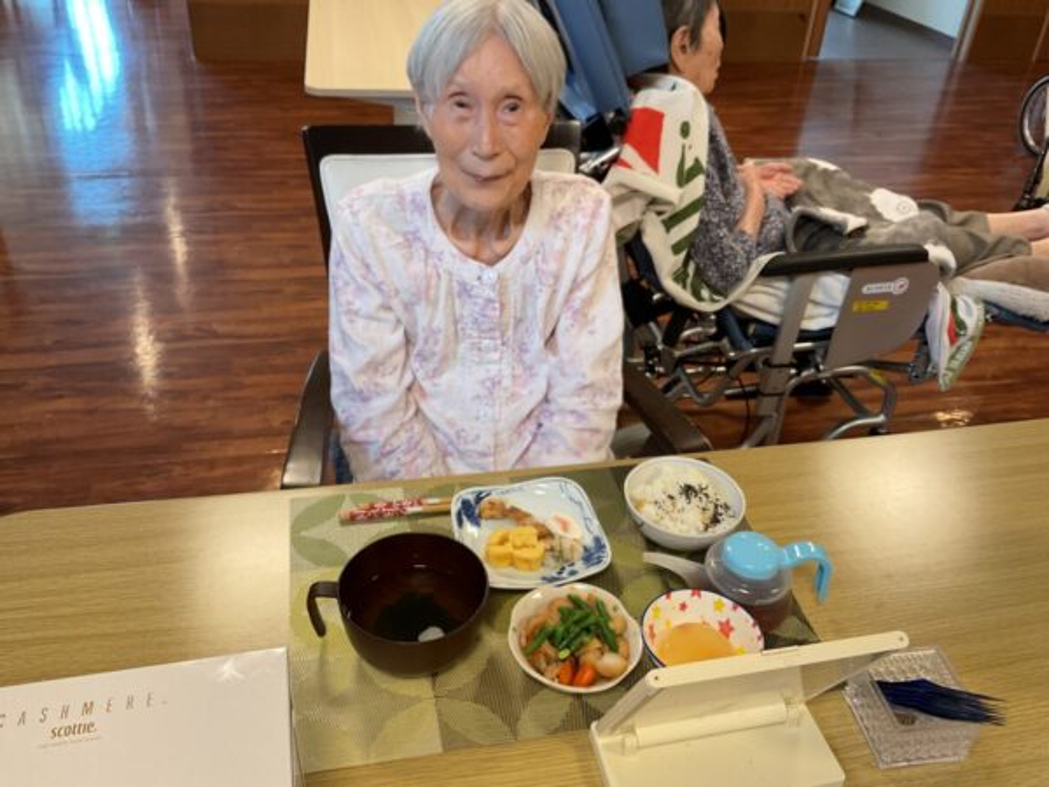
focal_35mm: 29
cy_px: 394
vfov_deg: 48.2
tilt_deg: -33.3
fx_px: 879
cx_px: 524
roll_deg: -3.4
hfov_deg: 61.7
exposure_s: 1/60
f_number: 1.8
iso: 100
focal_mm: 3
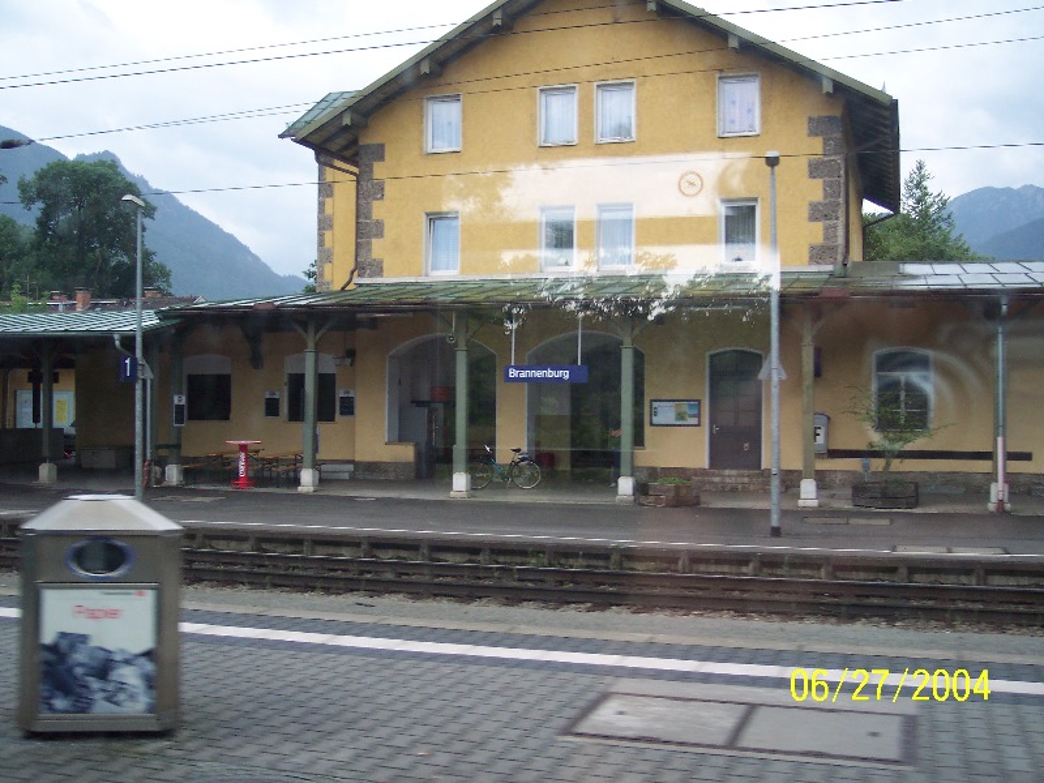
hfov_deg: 49.0
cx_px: 522
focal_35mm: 38
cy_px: 392
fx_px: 1146
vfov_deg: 37.7
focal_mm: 8
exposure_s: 1/250
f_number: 2.8
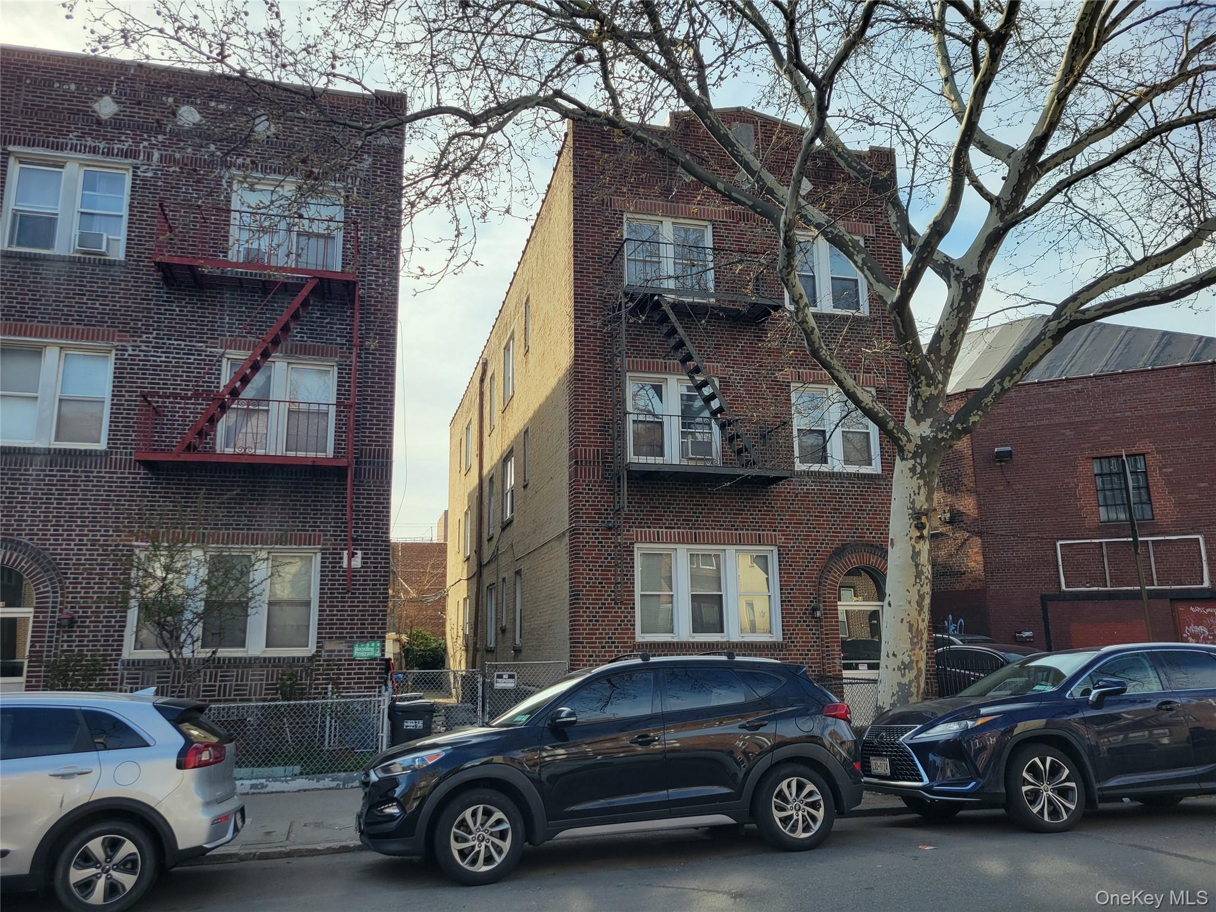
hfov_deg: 67.3
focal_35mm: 26
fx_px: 913
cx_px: 608
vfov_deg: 53.1
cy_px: 456
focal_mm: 5.4
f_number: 1.8
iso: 40
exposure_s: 1/1078
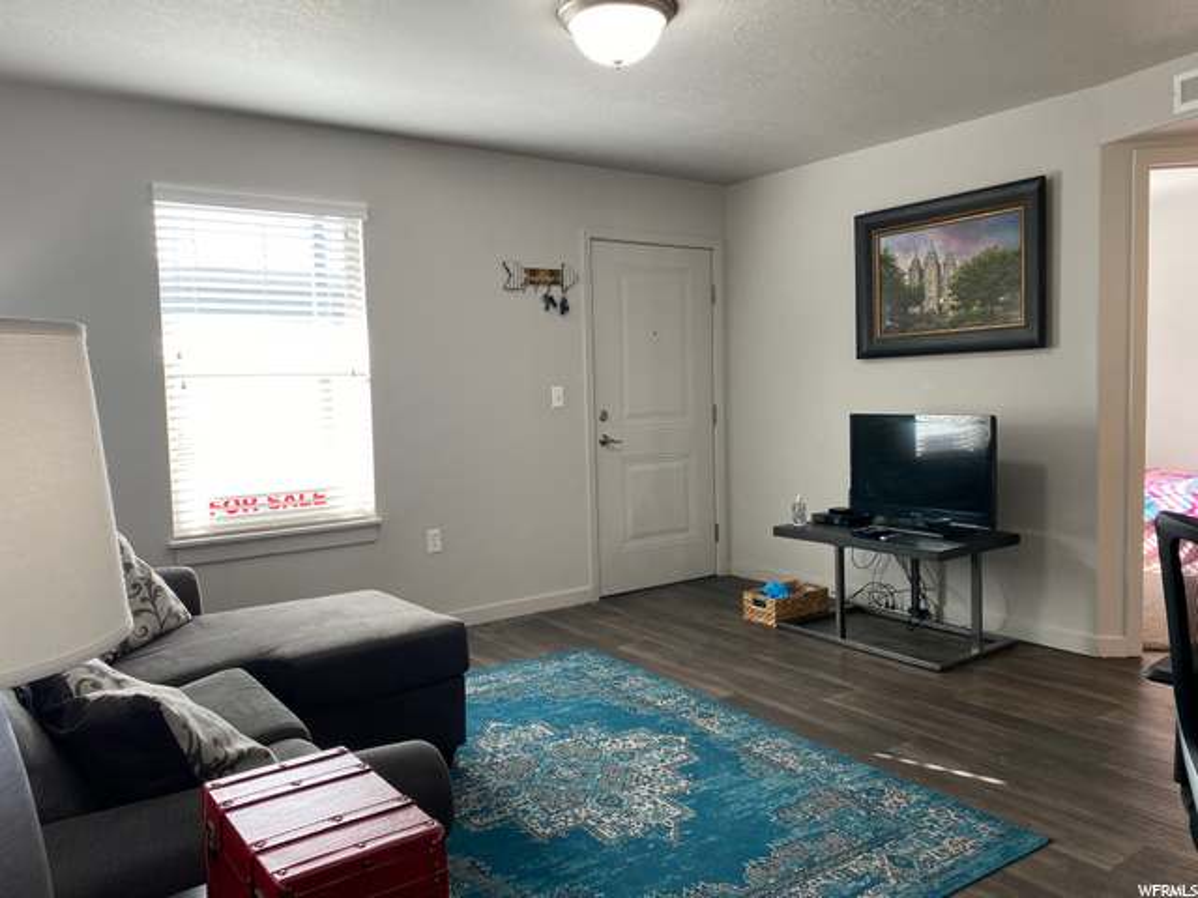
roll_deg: +0.7
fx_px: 900
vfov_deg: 53.1
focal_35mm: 26
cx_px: 599
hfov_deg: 67.3
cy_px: 449
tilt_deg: -3.2
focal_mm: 4.25
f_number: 1.8
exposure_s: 1/60
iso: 80
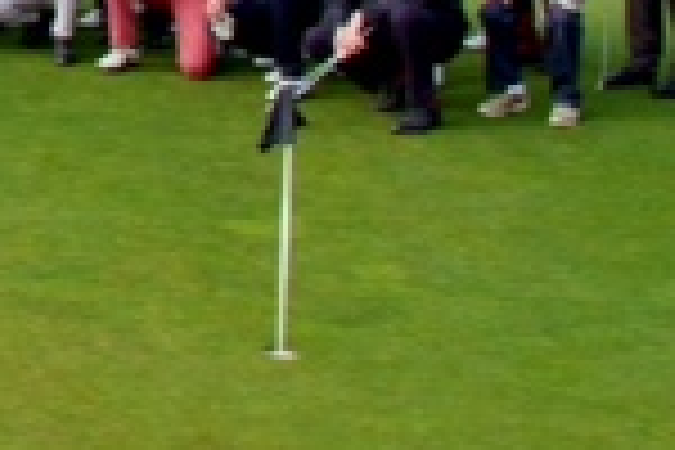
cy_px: -252
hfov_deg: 15.6
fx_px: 2156
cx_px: -477
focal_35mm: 115
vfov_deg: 11.4
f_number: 8
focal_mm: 18
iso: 200
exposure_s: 1/90
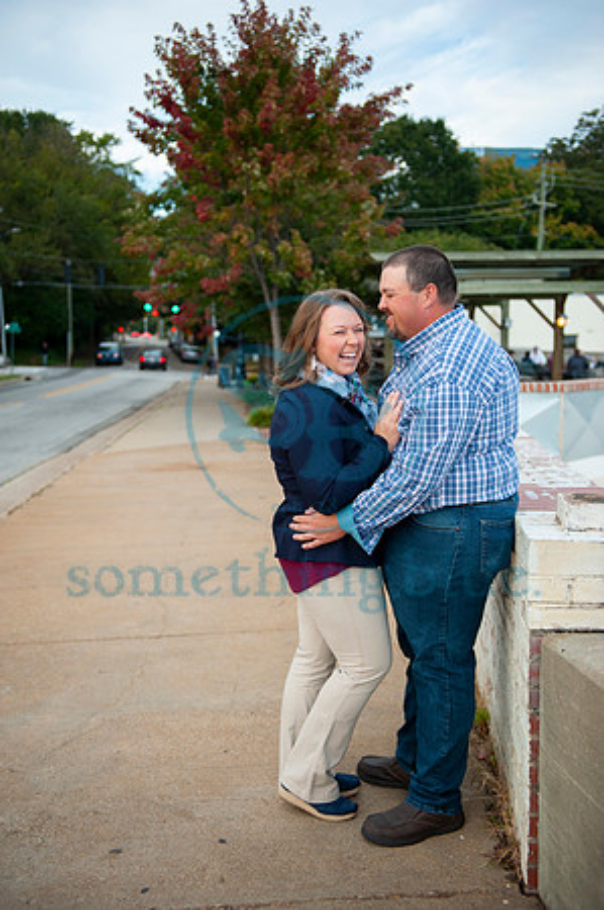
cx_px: 302
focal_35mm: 38
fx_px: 958
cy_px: 455
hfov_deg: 35.0
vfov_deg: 50.7
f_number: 2.8
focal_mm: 38
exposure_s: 1/400
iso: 200
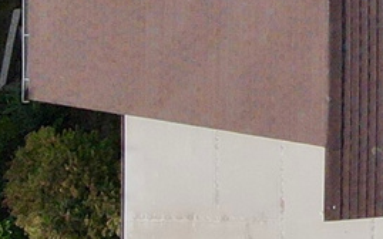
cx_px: 886
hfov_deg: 9.7
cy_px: -450
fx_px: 2025
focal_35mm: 194
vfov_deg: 6.3
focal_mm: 4.5
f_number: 2.8
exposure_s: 1/1600
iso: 200
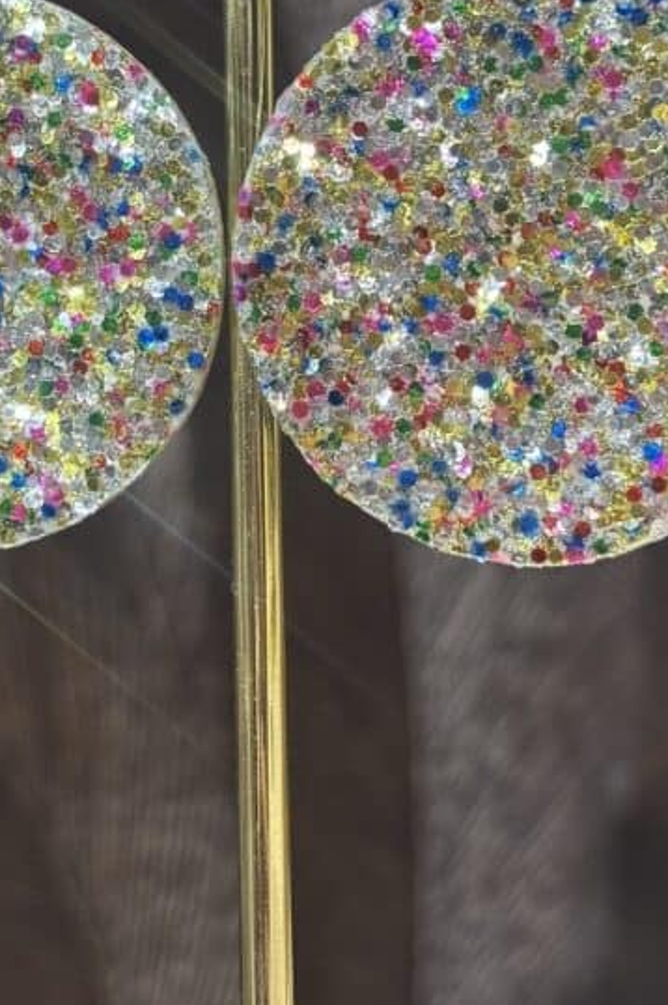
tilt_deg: -3.7
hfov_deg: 13.3
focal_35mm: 103
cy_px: 282
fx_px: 2870
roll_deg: +0.7
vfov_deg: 19.7
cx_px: 254
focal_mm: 5.96
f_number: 1.6
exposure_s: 1/100
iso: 40
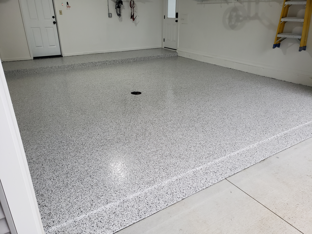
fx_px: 234
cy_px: 117
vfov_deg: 53.1
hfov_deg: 67.3
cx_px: 156
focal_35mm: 26
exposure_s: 1/60
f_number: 2.4
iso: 200
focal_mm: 4.3
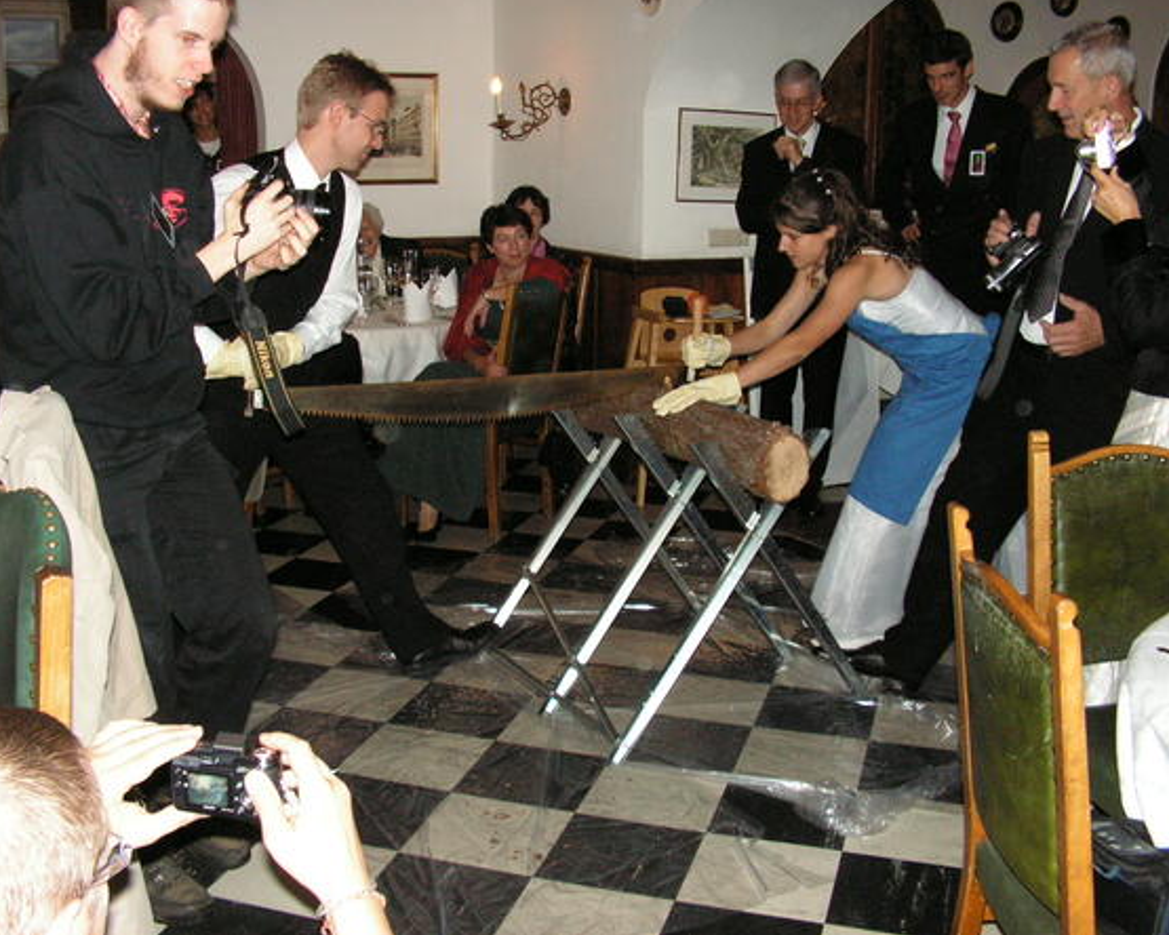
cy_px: 463
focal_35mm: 38
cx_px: 590
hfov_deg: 47.9
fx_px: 1315
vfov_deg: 39.2
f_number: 3.2
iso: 160
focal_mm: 6
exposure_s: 1/40
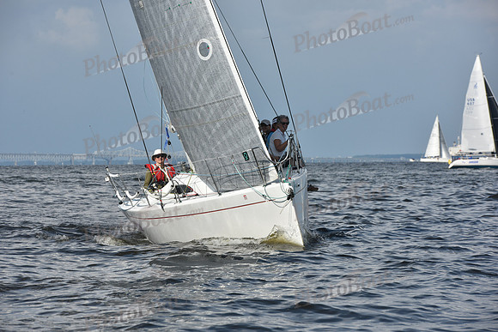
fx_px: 2560
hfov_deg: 11.1
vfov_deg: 7.4
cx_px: 249
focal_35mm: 185
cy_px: 166
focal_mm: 185
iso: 250
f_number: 11
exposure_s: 1/1000
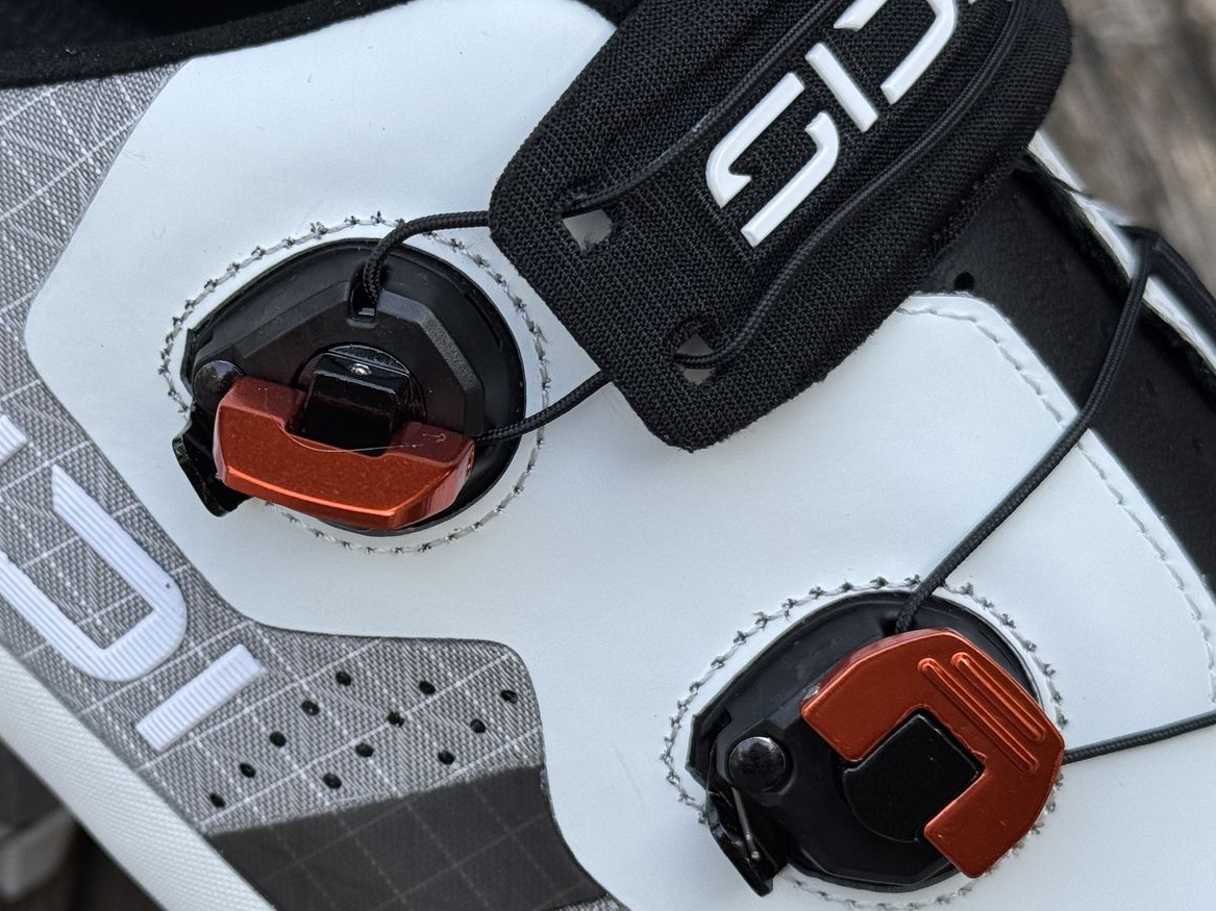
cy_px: 463
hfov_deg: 24.6
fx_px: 2775
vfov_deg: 18.7
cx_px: 436
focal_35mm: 79
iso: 64
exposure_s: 1/464
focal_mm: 6.76
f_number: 1.78
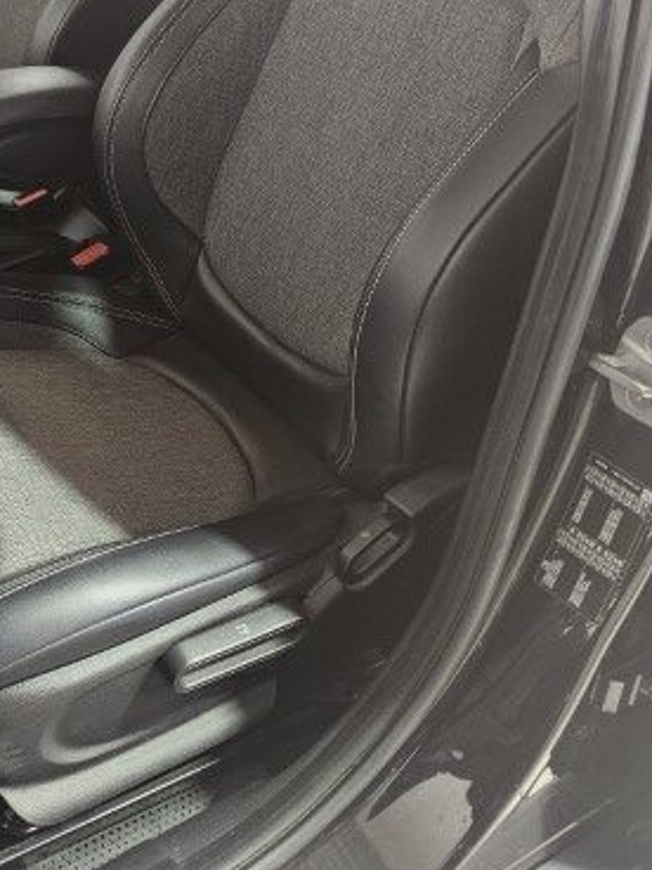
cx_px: 90
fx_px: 1005
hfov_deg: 34.3
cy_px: 215
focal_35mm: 40
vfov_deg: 45.2
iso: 640
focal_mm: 6.3
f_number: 1.7
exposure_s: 1/100
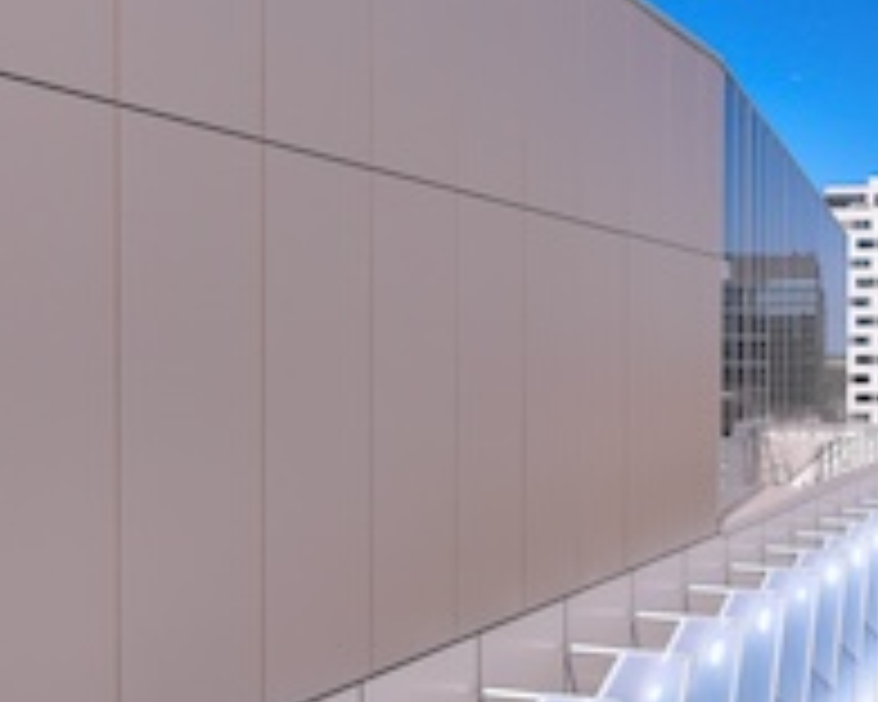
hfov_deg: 37.1
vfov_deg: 31.4
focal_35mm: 48
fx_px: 1247
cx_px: 734
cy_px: 382
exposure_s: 1/2000
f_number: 2.8
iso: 100
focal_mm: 12.29
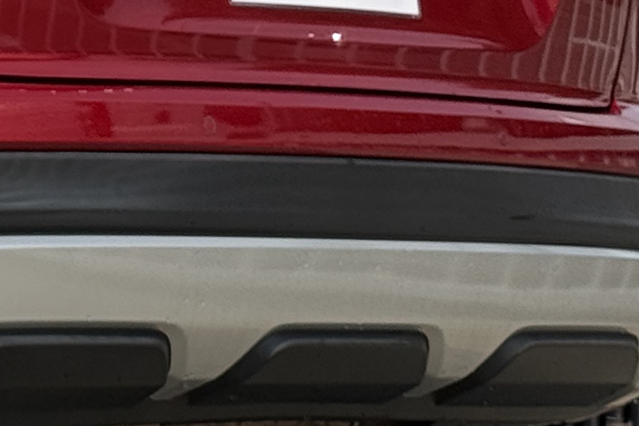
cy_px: -98
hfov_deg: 8.2
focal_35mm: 241
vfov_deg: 5.7
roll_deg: +0.2
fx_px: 4278
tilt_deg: +3.9
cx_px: -530
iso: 64
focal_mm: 6.76
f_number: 1.78
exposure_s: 1/4878
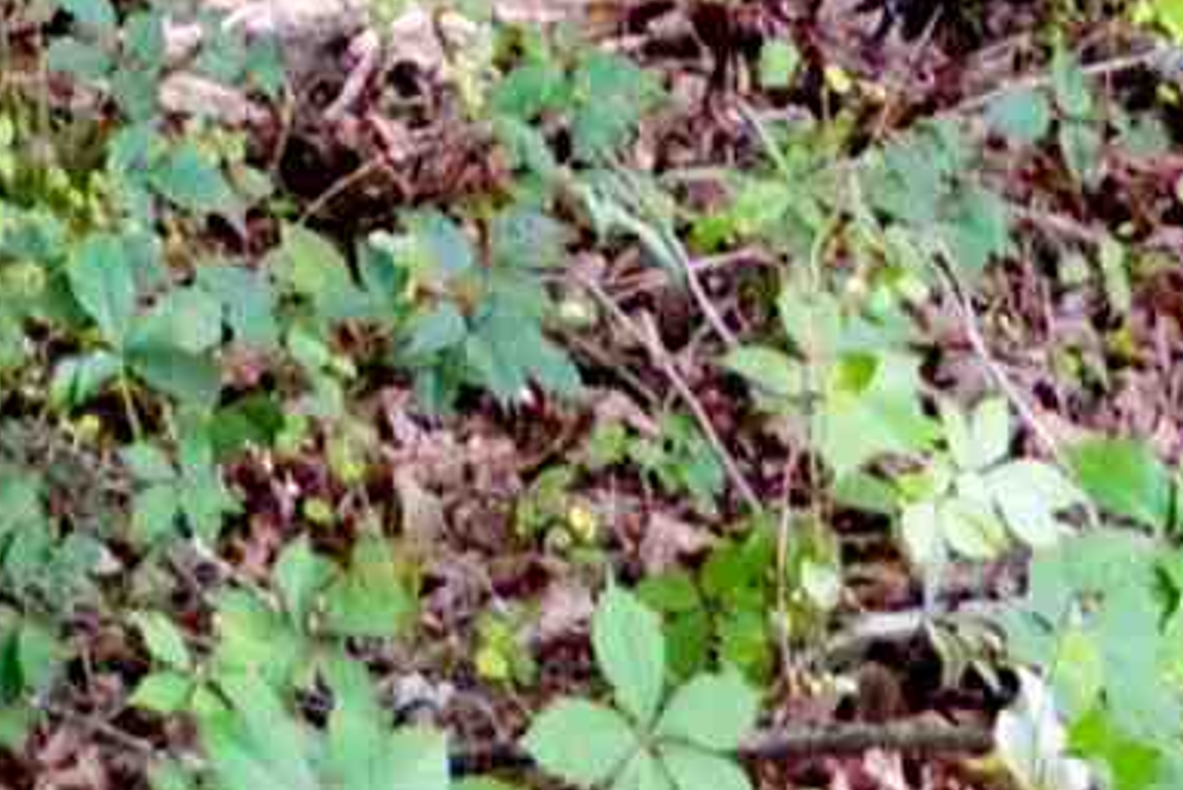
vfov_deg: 5.0
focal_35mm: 263
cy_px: -1651
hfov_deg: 7.8
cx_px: 492
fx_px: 8645
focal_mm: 22
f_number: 3.8
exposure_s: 1/50
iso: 400
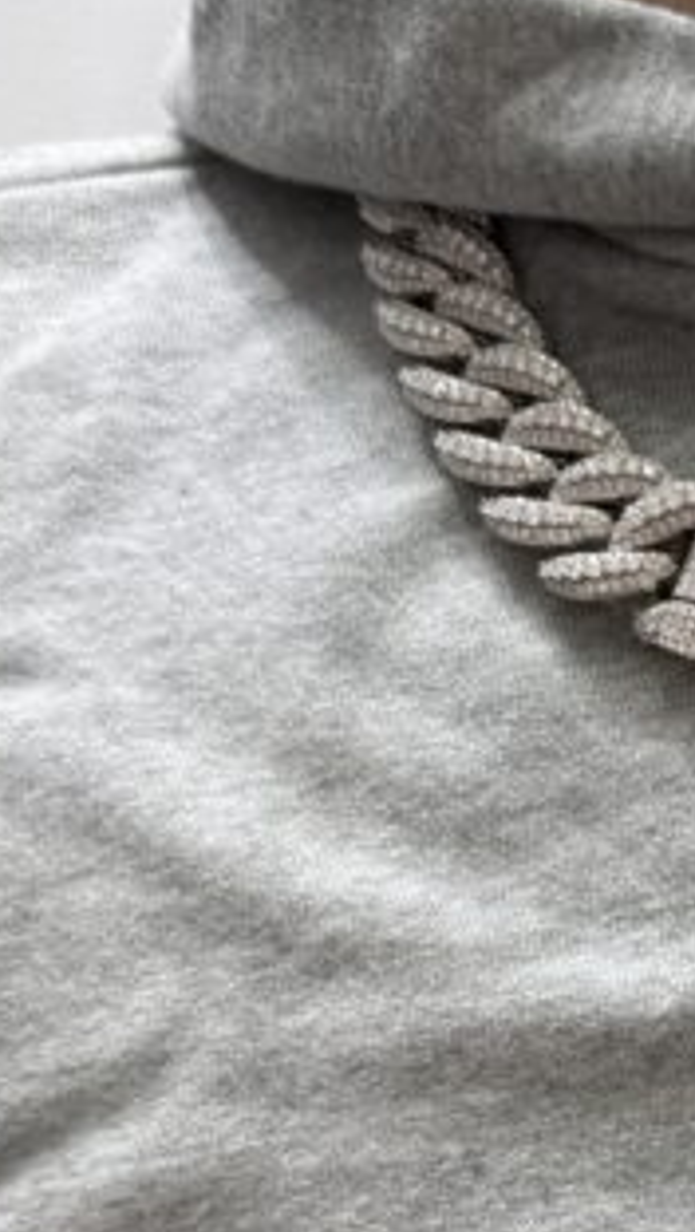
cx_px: 940
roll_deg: +1.0
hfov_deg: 16.8
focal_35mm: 67
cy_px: 1027
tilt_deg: -15.5
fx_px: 2190
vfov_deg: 30.5
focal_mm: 6.76
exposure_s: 1/121
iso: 80
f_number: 1.78
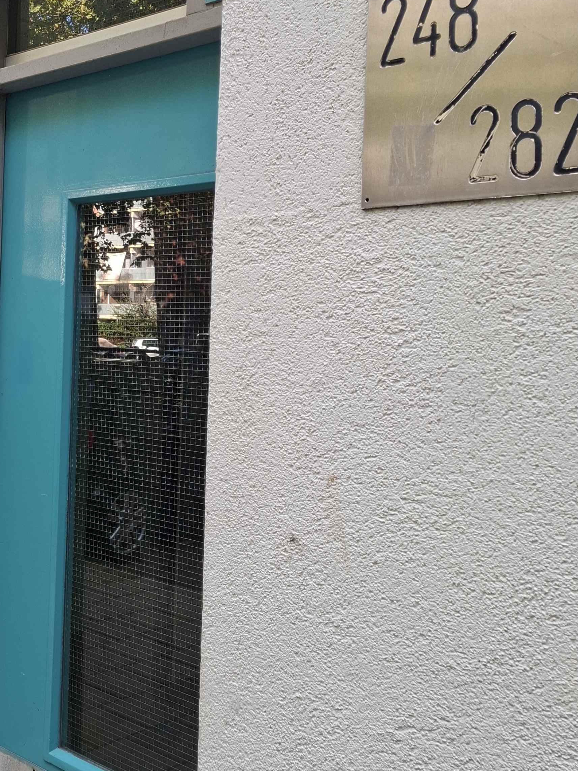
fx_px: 913
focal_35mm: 41
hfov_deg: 34.0
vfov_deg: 45.6
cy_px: 327
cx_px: 106
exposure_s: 1/131
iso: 50
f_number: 1.8
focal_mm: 5.54
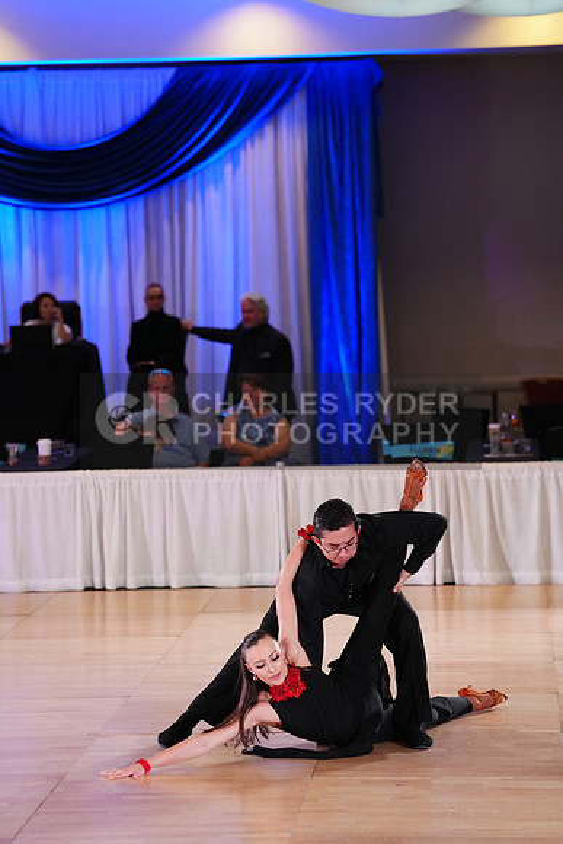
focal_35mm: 115
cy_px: 422
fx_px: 2696
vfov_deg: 17.8
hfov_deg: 11.9
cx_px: 282
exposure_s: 1/500
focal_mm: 115
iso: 2500
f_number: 2.8
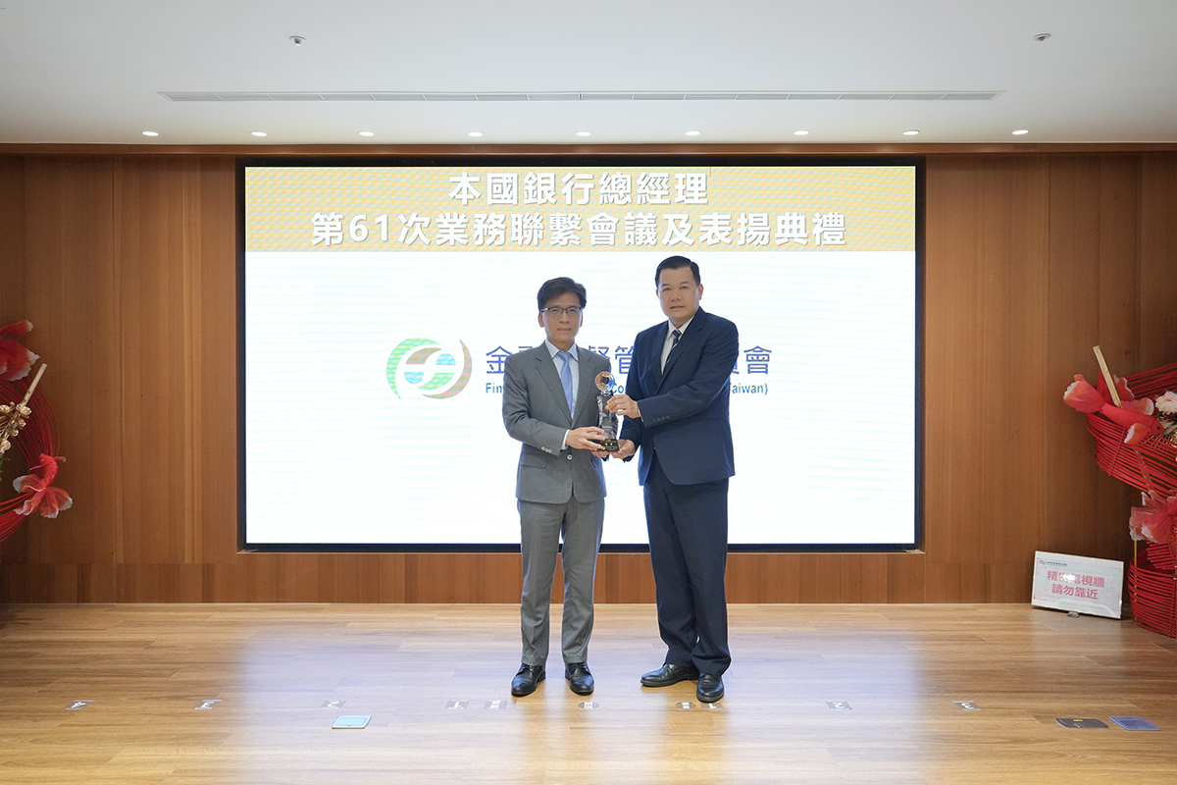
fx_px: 883
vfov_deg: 47.9
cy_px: 392
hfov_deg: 67.4
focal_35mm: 27
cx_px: 588
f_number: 6.7
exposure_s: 1/125
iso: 5000
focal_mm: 27
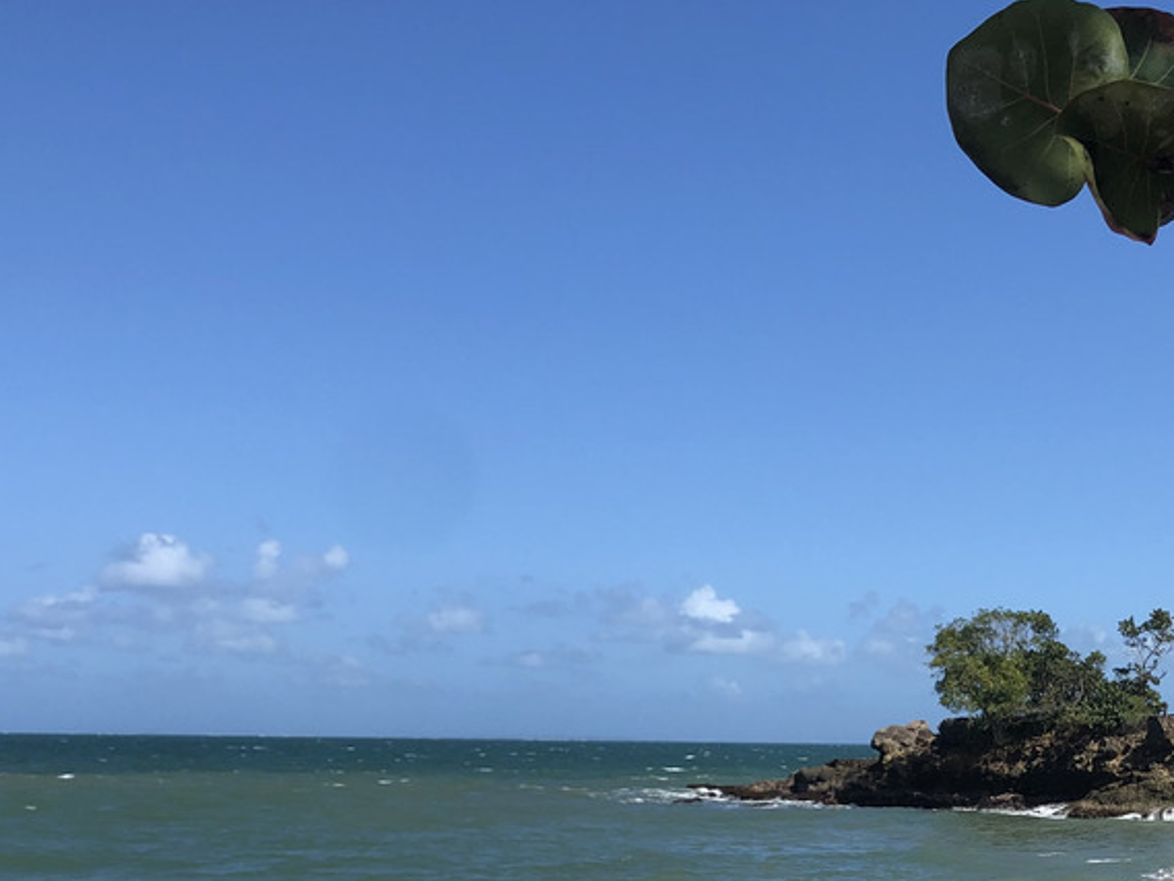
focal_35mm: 59
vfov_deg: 23.9
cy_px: 846
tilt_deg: -3.0
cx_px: 933
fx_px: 2001
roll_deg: +0.3
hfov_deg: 31.9
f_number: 1.8
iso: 20
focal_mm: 4
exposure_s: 1/2404
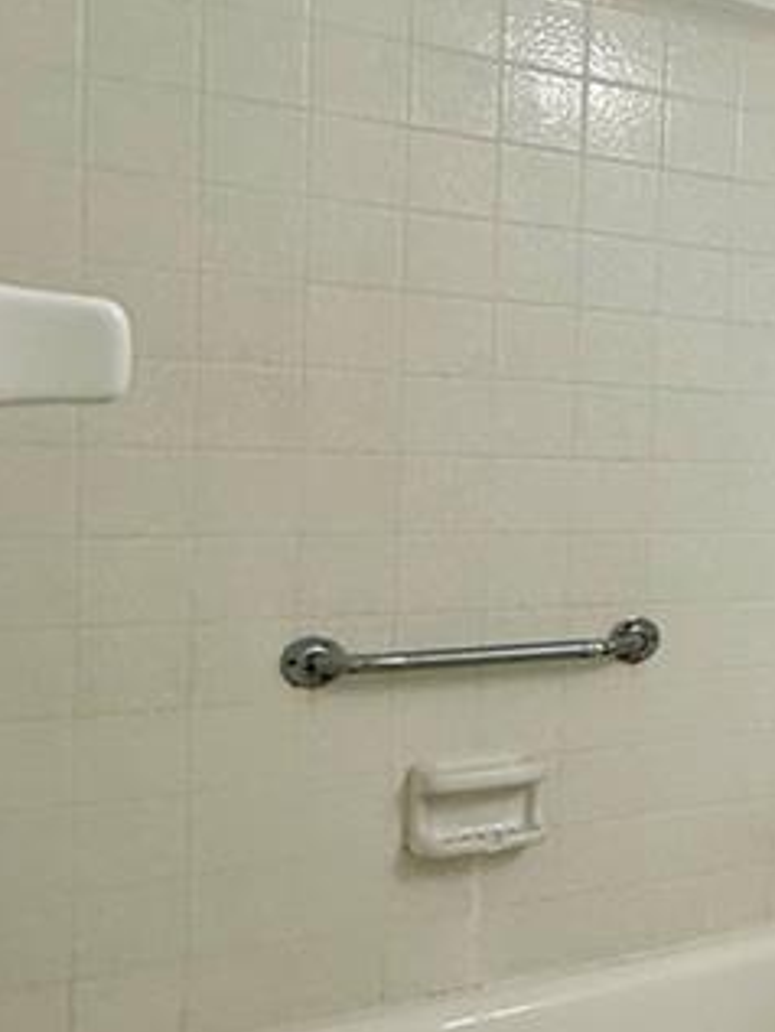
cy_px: 537
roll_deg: -4.0
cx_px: 1433
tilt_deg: -3.2
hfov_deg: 19.6
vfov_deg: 36.2
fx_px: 1581
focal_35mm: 53
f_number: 2.2
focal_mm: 2.22
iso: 125
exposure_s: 1/120
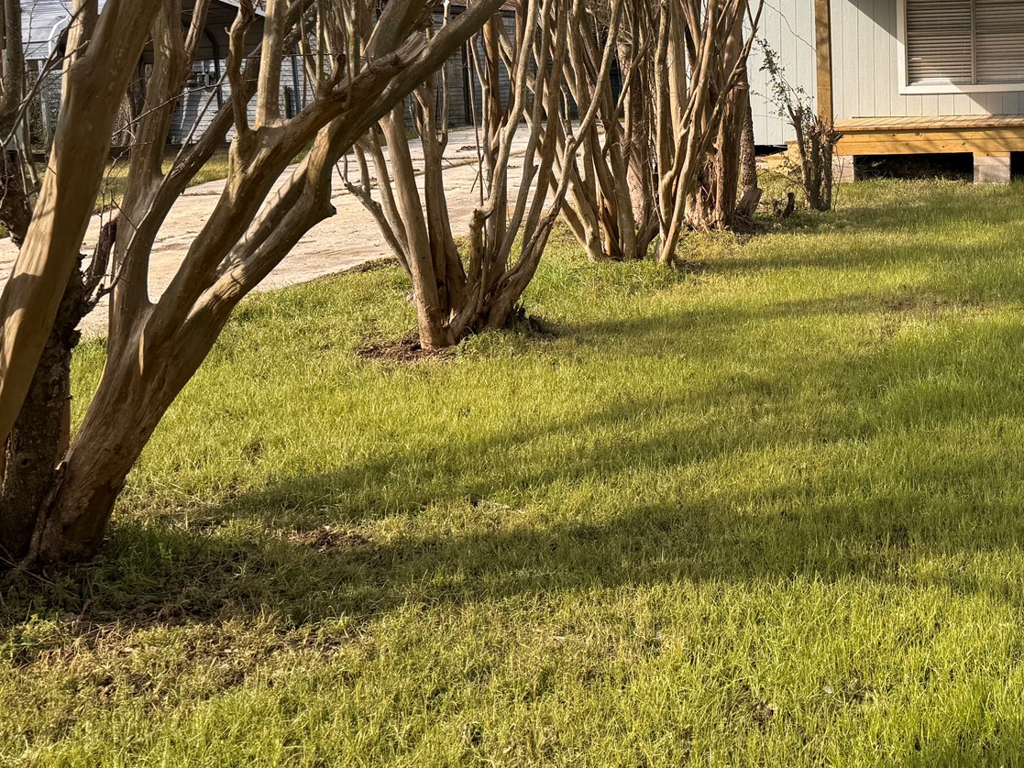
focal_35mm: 44
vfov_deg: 31.8
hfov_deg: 40.7
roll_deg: +0.3
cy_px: 126
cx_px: 858
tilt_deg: -4.6
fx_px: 1302
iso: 80
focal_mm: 6.76
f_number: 1.78
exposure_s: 1/2604
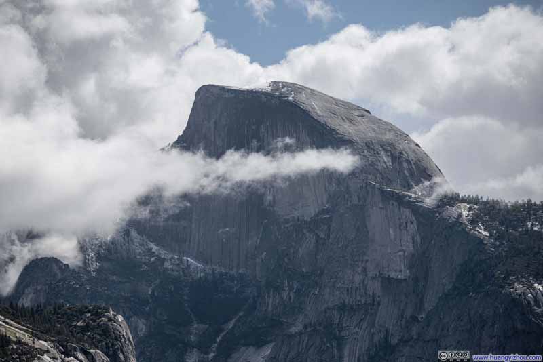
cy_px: 181
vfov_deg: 11.4
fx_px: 1811
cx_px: 272
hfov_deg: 17.1
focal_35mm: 120
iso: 100
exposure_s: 1/2500
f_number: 5
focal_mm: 120
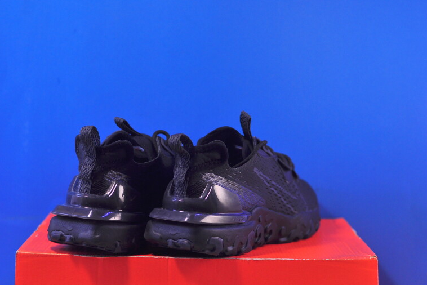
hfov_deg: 25.7
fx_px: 937
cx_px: 203
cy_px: 137
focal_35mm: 79
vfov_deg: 17.3
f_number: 3.2
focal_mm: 50
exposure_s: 1/250
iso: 250
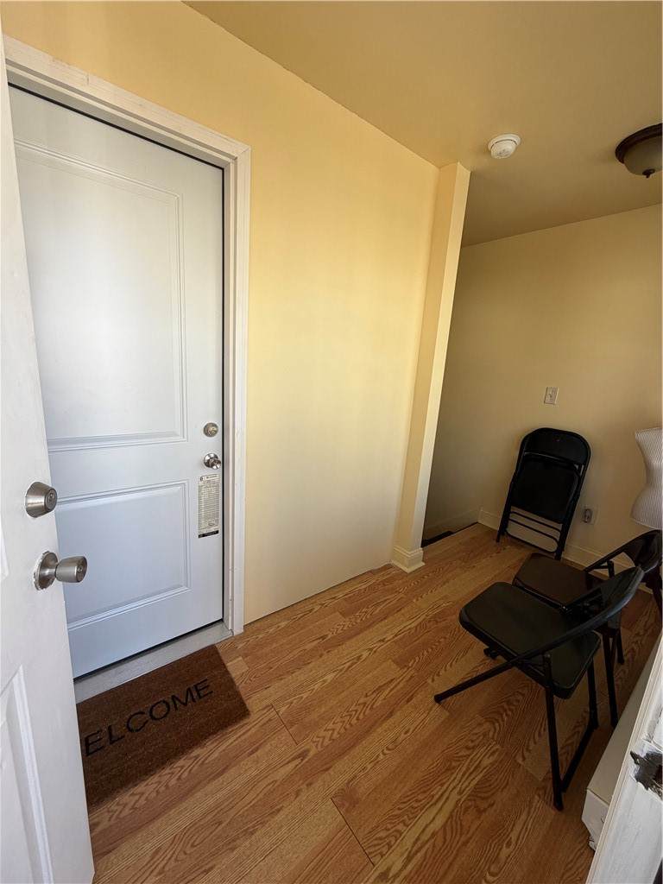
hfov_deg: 85.7
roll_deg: -4.1
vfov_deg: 102.1
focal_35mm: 14
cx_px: 332
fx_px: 358
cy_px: 442
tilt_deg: -12.5
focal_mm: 2.22
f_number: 2.2
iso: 80
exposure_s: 1/121
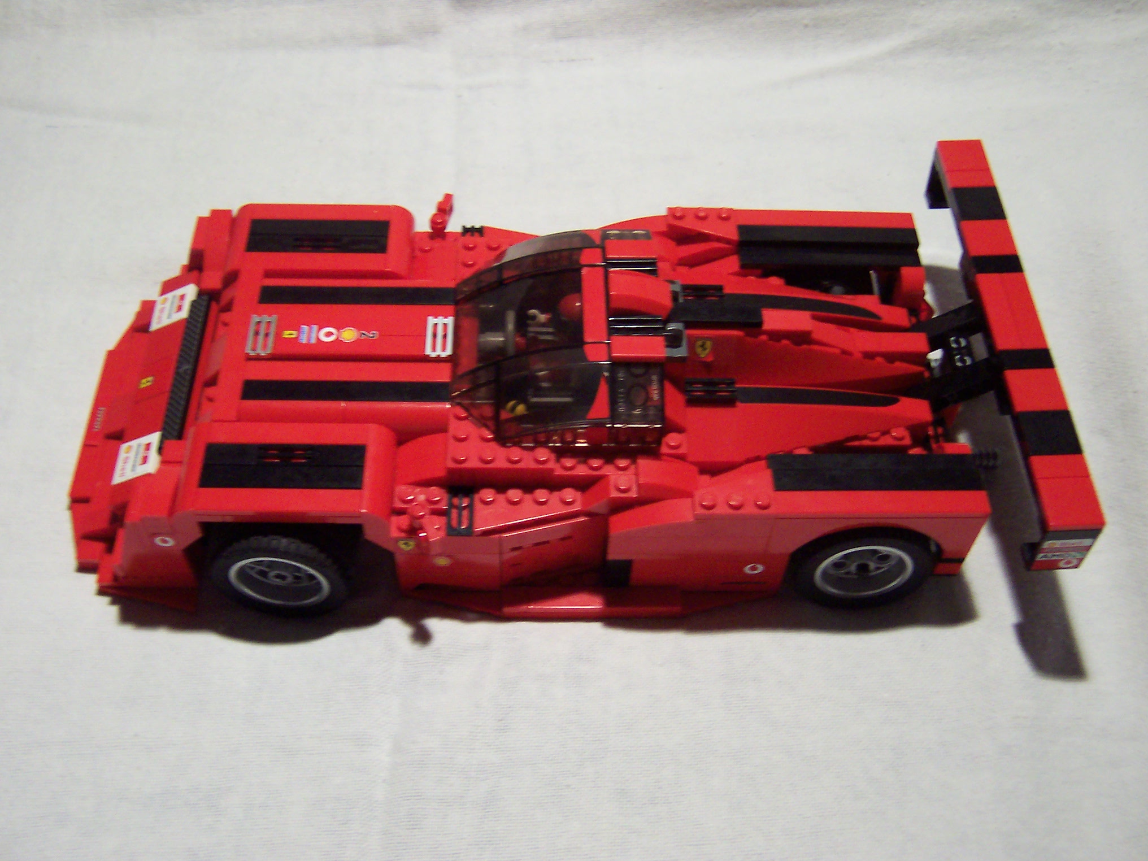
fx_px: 1194
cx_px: 574
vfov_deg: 39.7
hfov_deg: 51.4
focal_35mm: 36
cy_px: 430
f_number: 2.8
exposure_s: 1/30
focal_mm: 5.6
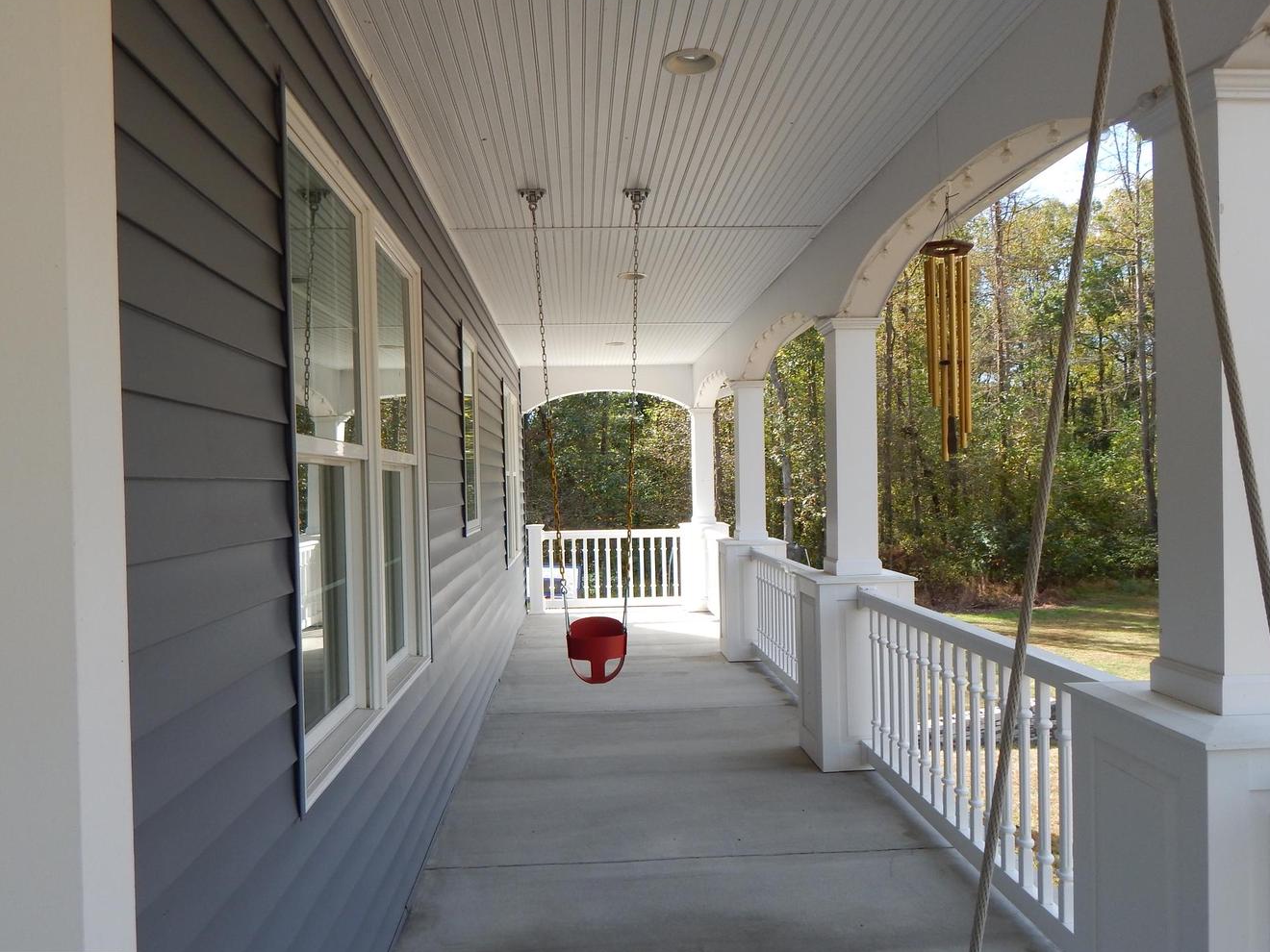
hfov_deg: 71.6
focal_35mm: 24
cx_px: 647
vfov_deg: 56.8
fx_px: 881
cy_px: 490
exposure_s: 1/400
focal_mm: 4
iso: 125
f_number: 3
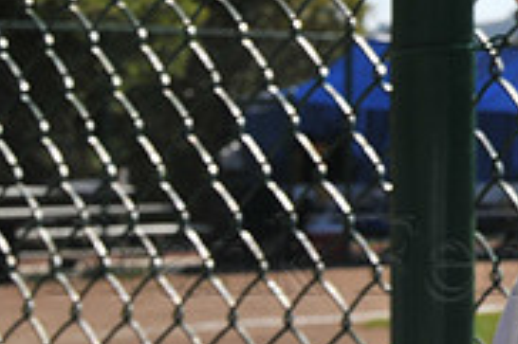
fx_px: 2473
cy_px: -92
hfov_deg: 11.6
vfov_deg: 7.9
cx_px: 680
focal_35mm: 172
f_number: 11
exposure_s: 1/500
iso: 200
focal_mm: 36
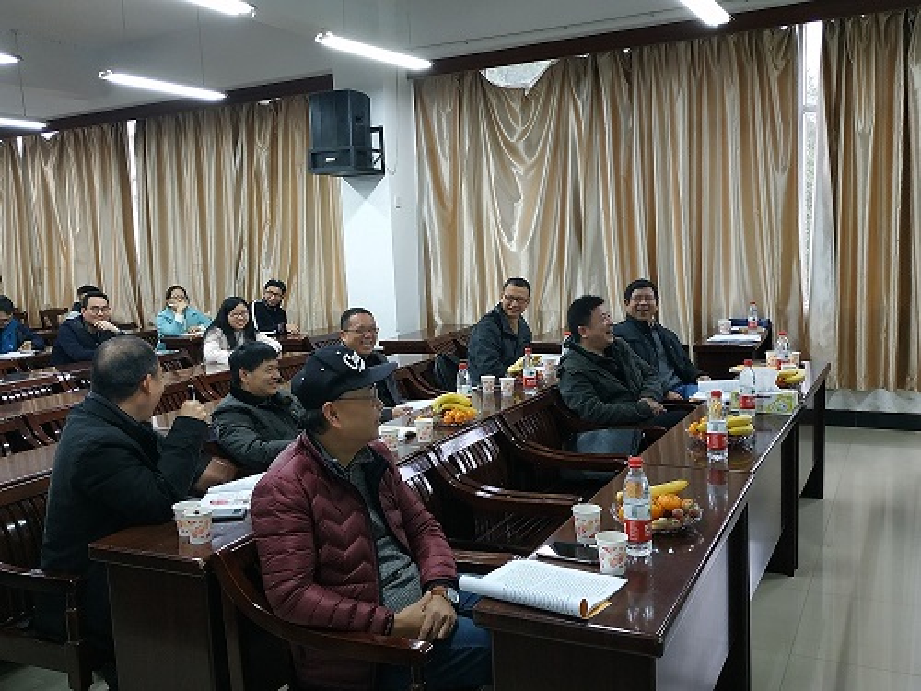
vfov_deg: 56.8
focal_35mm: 24
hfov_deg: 71.6
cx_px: 460
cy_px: 346
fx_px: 639
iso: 320
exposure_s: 1/25
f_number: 1.9
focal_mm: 3.94
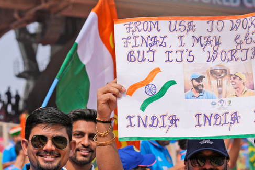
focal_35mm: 147
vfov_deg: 9.3
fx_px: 1041
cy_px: 117
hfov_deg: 14.0
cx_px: 122
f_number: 4.5
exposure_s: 1/1250
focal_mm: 70
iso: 100
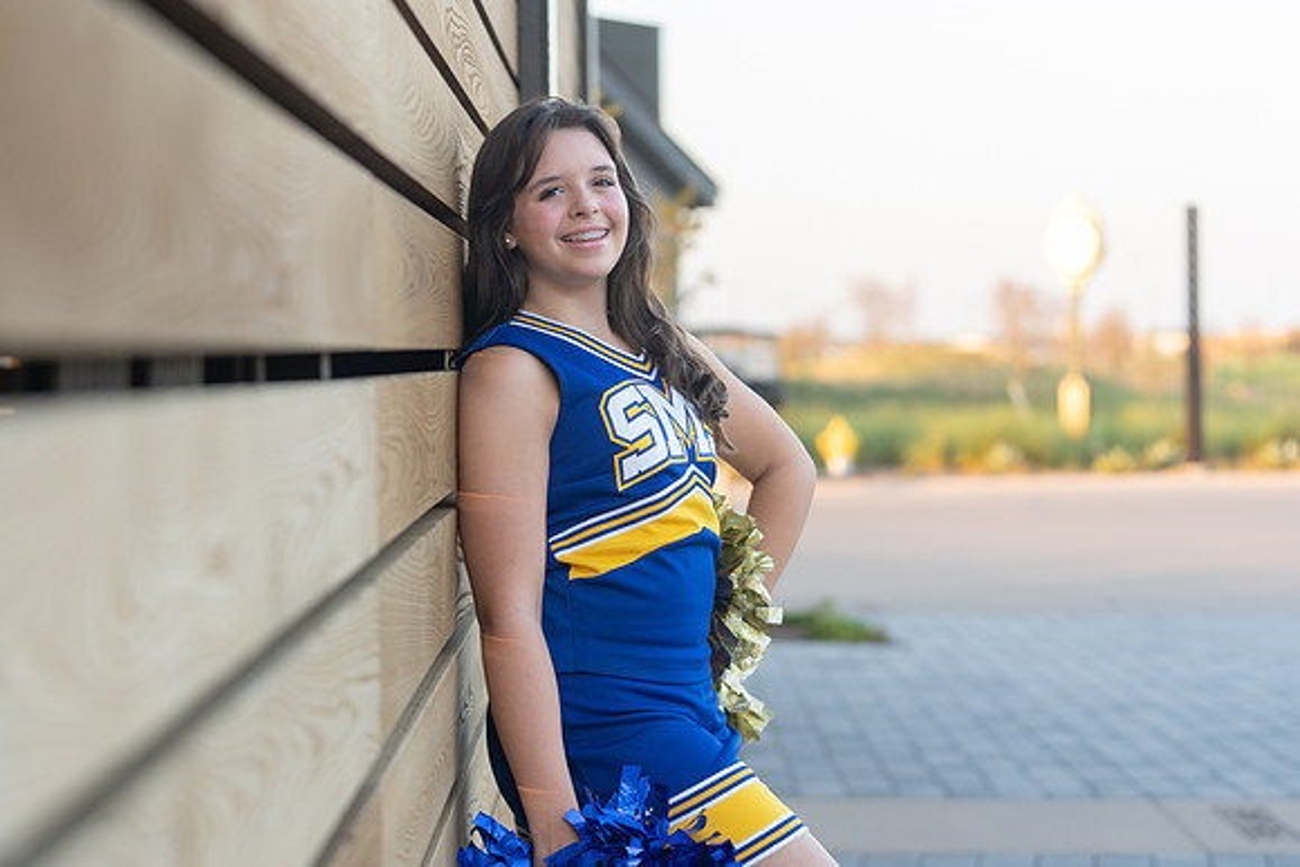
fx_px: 2683
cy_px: 434
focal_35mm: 74
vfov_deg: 18.4
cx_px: 650
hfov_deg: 27.2
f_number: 2.8
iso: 400
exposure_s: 1/320
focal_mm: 70
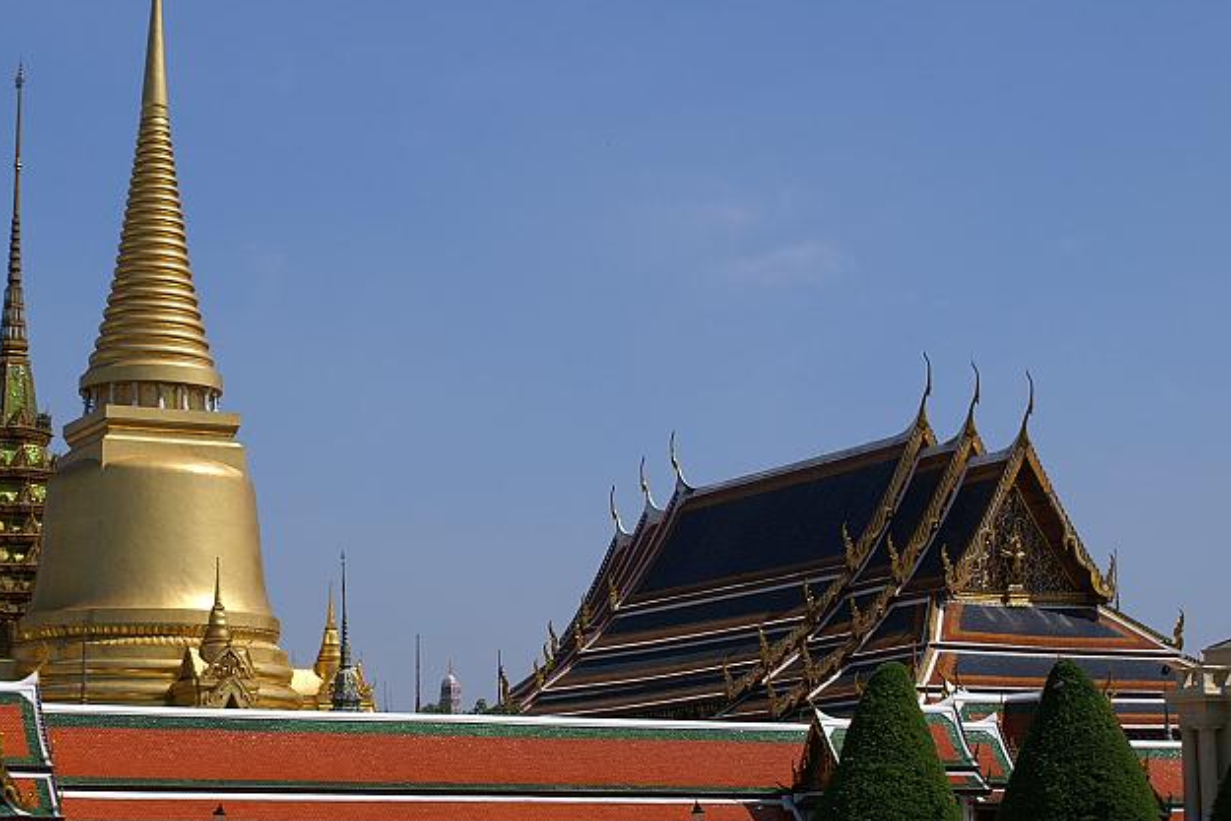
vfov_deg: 18.0
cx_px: 389
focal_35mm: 76
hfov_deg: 26.6
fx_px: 2590
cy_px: 421
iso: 100
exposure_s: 1/1600
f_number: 5.6
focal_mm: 35
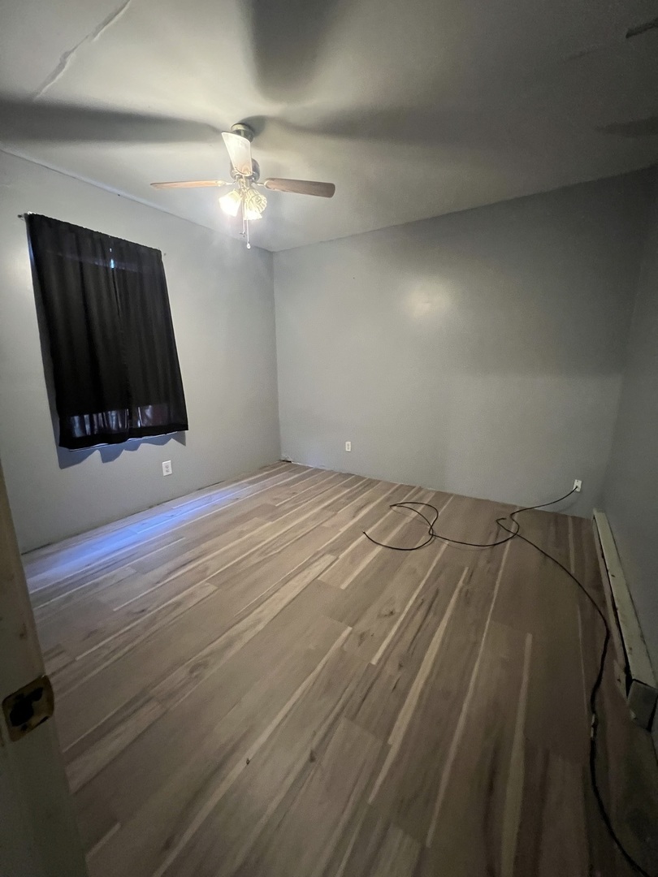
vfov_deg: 106.2
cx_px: 329
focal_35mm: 13
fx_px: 329
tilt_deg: -11.9
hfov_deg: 89.9
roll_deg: +0.4
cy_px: 438
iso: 1000
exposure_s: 1/40
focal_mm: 1.57
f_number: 1.8
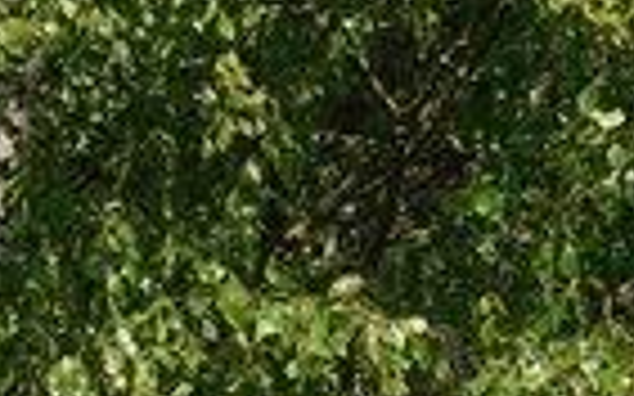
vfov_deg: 4.6
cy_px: 1091
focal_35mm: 275
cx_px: -1610
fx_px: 4750
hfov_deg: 6.6
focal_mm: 38
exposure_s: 1/200
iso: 100
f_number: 10
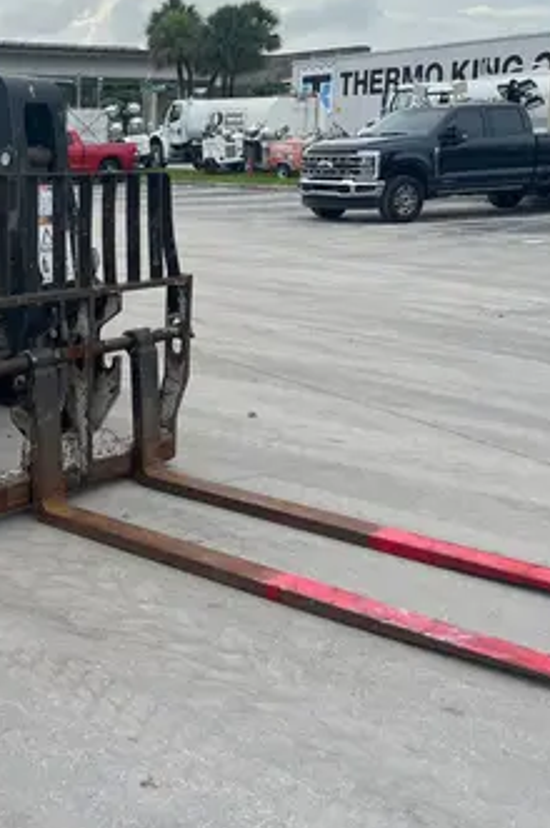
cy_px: 334
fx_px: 1033
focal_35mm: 45
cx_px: -25
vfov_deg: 43.4
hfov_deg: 27.7
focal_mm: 5.1
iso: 50
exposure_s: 1/1536
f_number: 1.6
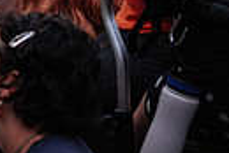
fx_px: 2133
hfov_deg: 6.0
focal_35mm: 335
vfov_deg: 4.1
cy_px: -175
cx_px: -206
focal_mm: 50
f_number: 4
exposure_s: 1/500
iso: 400
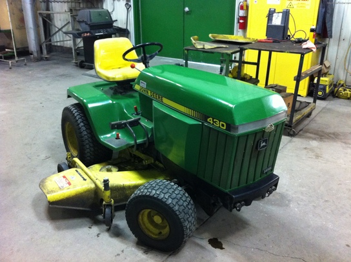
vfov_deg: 40.6
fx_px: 354
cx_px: 176
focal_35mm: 35
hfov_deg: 52.7
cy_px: 131
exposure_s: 1/15
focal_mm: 3.85
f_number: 2.8
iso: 320
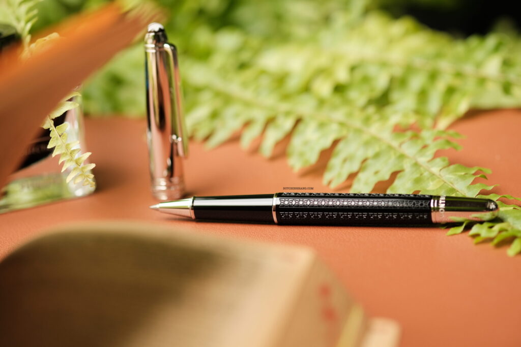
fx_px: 1303
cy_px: 174
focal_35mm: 90
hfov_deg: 22.6
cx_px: 260
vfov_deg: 15.2
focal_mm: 60
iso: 320
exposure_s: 1/250
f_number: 2.8
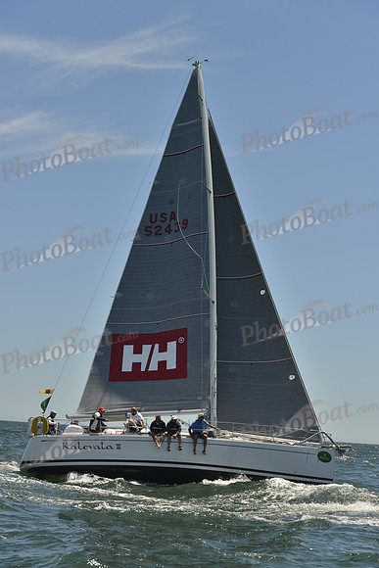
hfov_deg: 19.5
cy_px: 284
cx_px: 190
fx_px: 1105
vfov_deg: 28.8
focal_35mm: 70
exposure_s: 1/1600
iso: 280
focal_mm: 70
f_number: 8
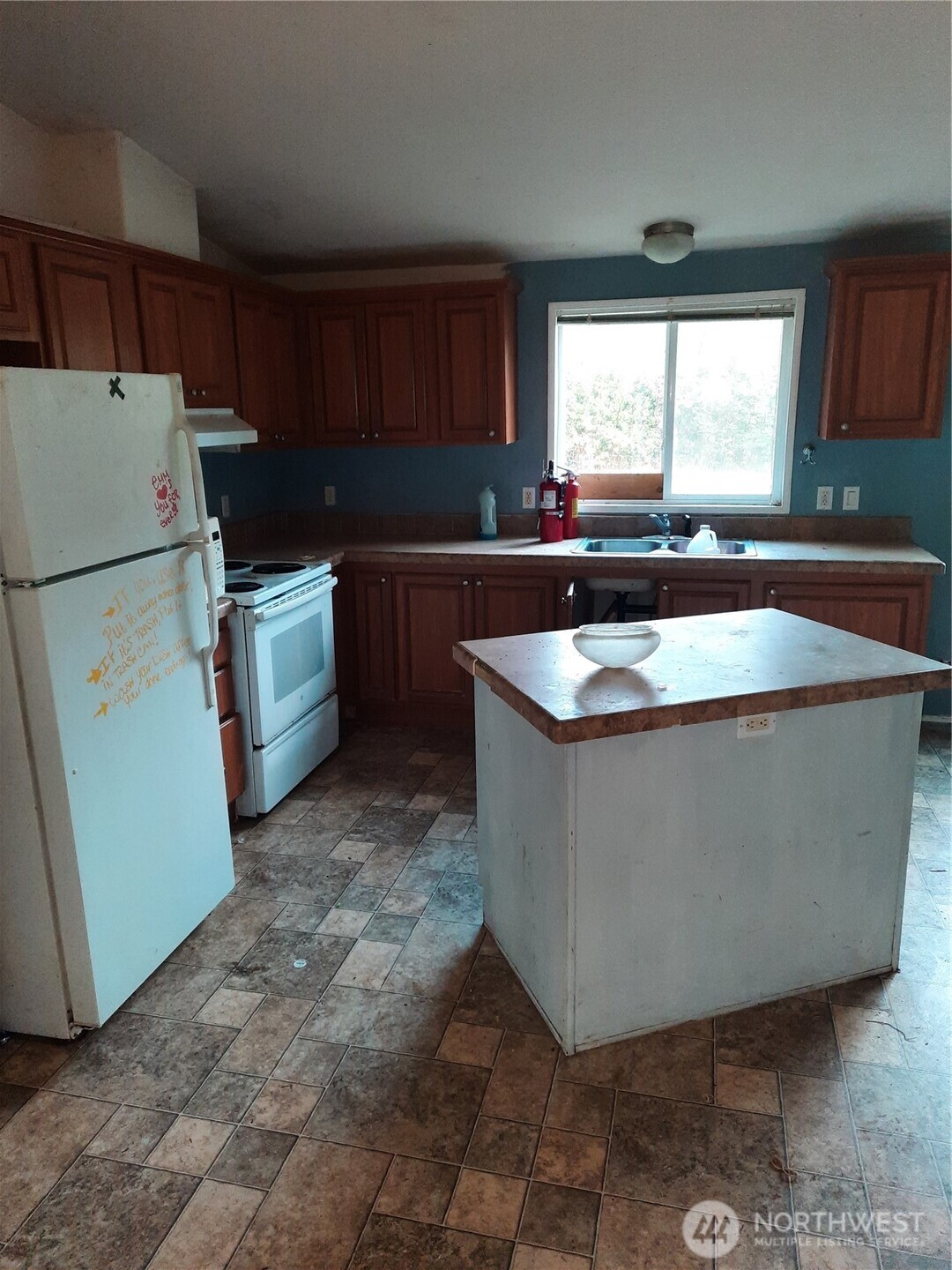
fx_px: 917
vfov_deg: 69.4
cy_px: 635
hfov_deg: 54.9
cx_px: 476
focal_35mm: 25
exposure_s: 1/60
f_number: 2
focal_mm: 4.6
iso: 250
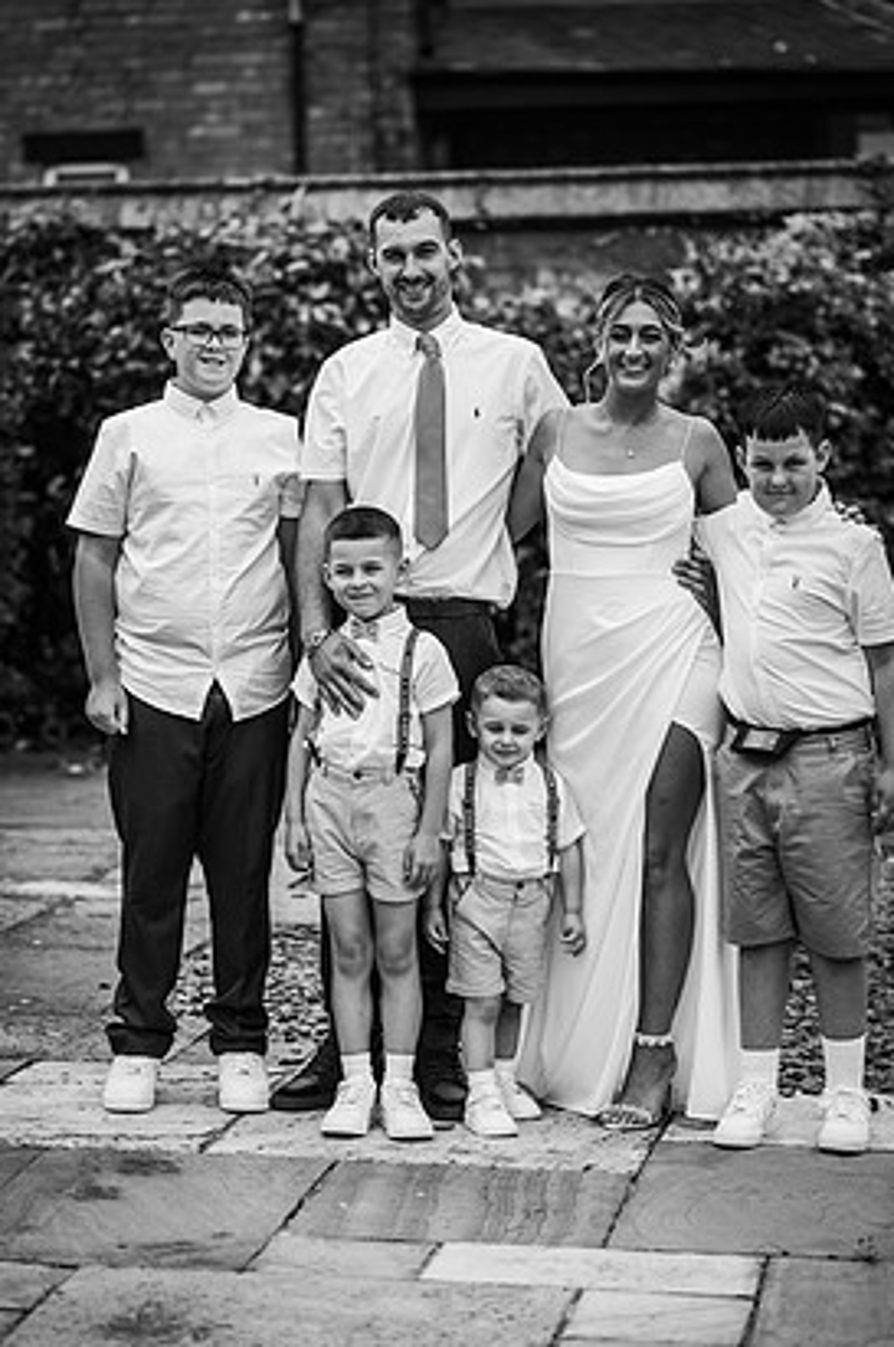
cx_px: 463
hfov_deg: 14.7
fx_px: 3473
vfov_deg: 21.9
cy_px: 705
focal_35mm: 93
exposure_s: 1/2000
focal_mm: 85
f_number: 2.2
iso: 100
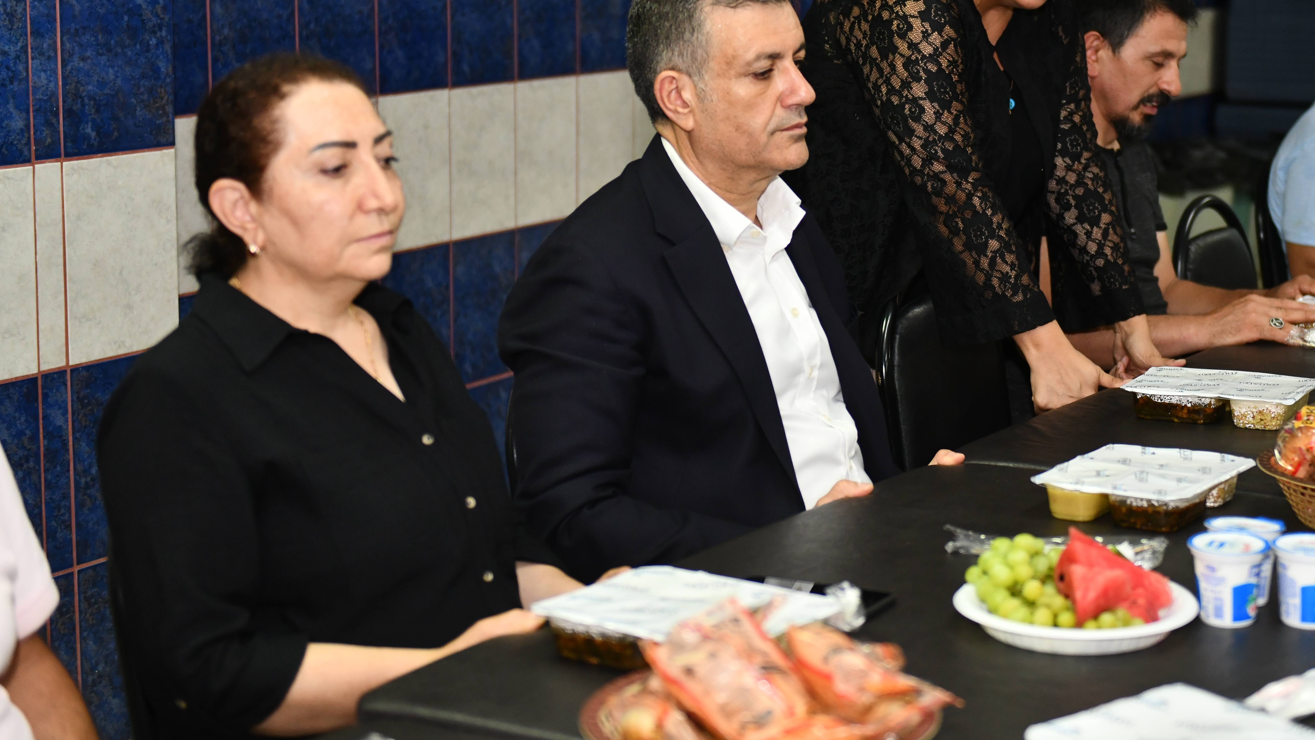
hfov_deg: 30.4
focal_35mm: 69
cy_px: 275
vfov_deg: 17.5
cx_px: 859
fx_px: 2406
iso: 1250
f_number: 2.8
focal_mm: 50
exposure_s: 1/250
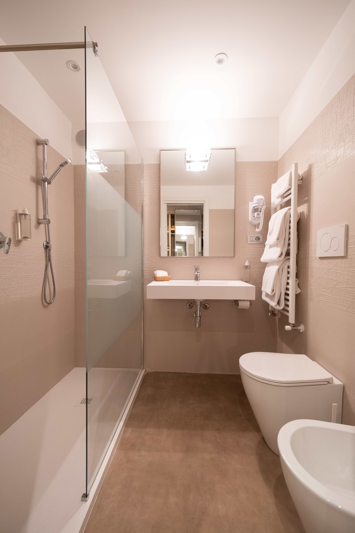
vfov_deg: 100.4
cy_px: 266
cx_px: 178
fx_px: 222
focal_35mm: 15
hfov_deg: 77.3
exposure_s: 1/40
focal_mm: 9.7
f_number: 4
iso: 800
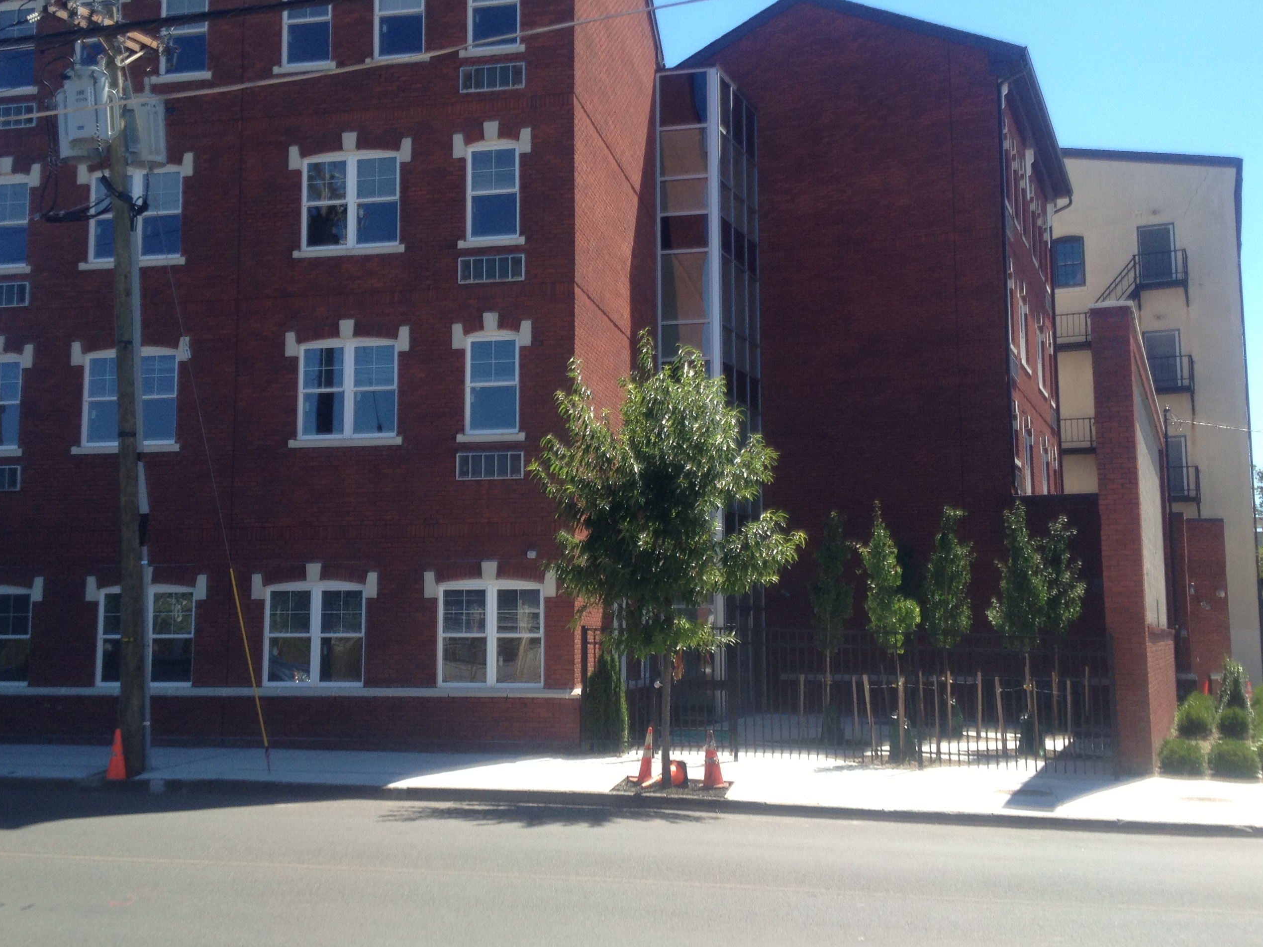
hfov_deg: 42.0
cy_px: 425
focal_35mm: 45
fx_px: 1642
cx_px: 545
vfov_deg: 32.2
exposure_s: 1/708
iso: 50
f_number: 2.4
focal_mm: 4.28
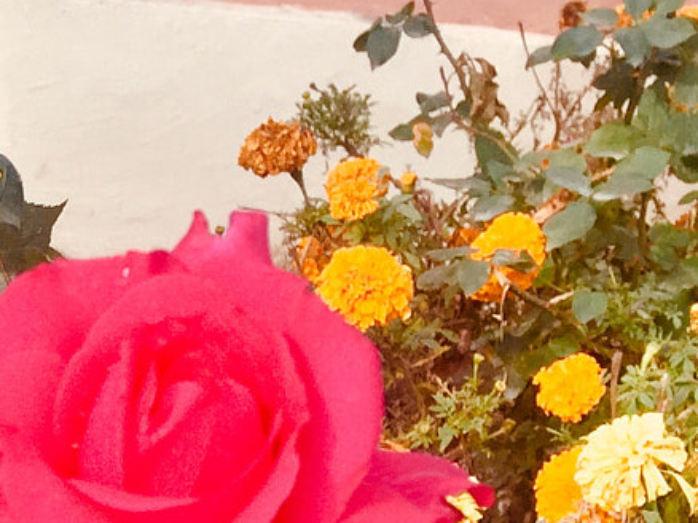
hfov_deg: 17.2
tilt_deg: -32.0
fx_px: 2136
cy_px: 784
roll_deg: -3.2
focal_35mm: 106
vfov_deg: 13.2
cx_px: -268
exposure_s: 1/719
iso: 32
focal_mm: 4.15
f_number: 2.2
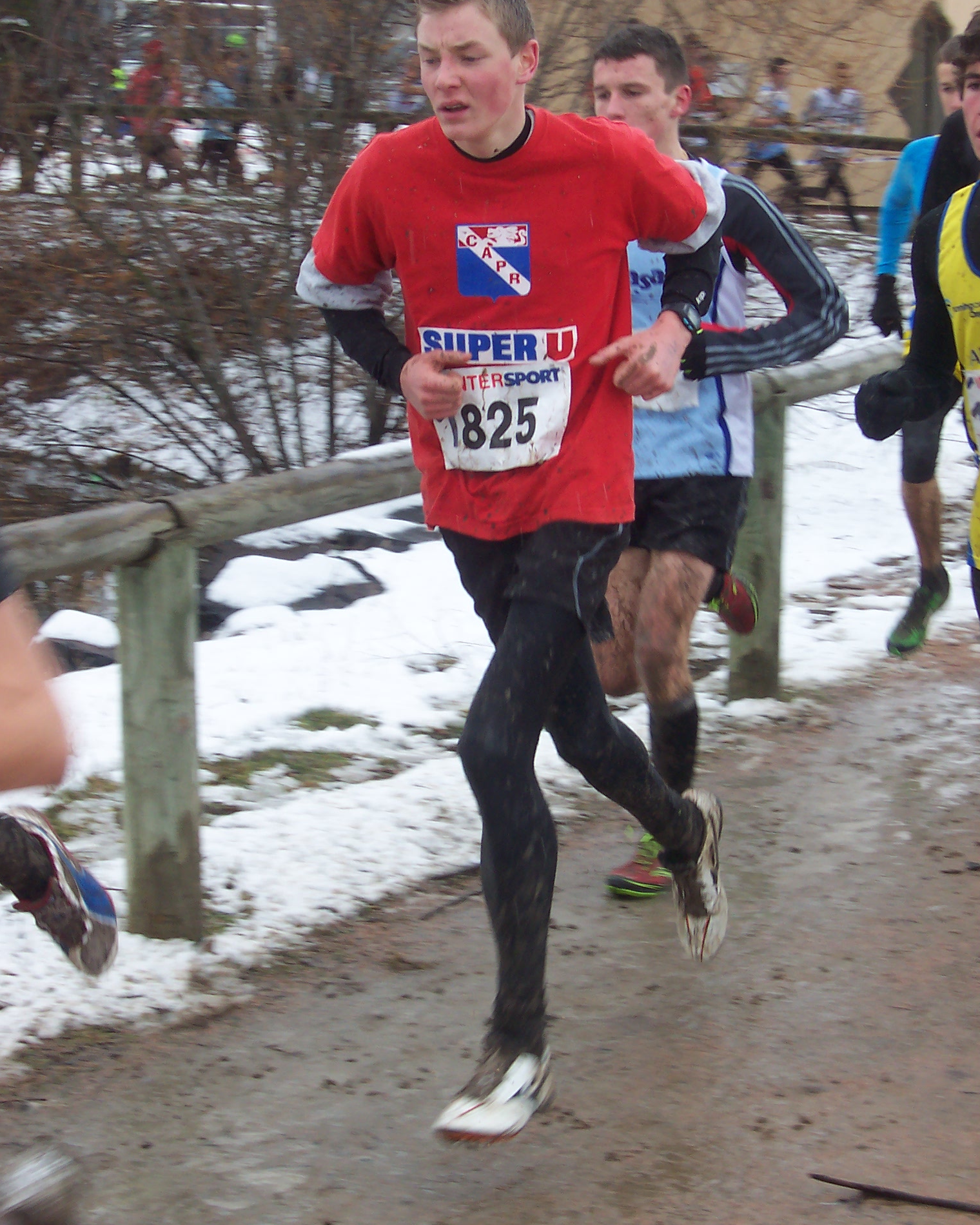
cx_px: 490
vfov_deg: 16.2
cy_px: 643
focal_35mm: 119
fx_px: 4314
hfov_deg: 13.0
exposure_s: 1/125
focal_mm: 17.6
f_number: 5.6
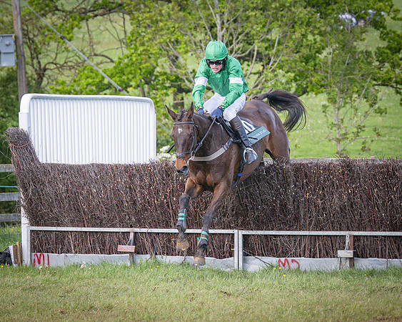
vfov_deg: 5.2
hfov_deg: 6.5
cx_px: 201
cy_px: 124
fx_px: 3535
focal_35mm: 297
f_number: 4
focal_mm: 130
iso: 800
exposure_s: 1/2000
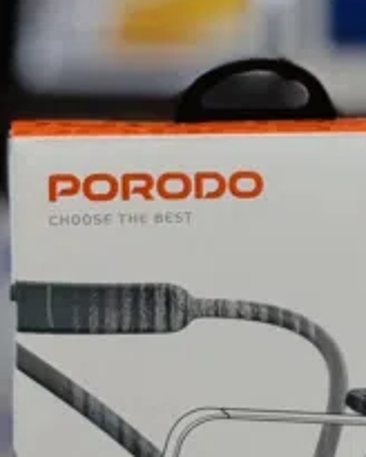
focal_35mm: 146
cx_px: 678
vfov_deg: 13.2
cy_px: 147
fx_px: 1977
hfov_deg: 10.0
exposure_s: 1/420
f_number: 1.78
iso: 64
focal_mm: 6.76
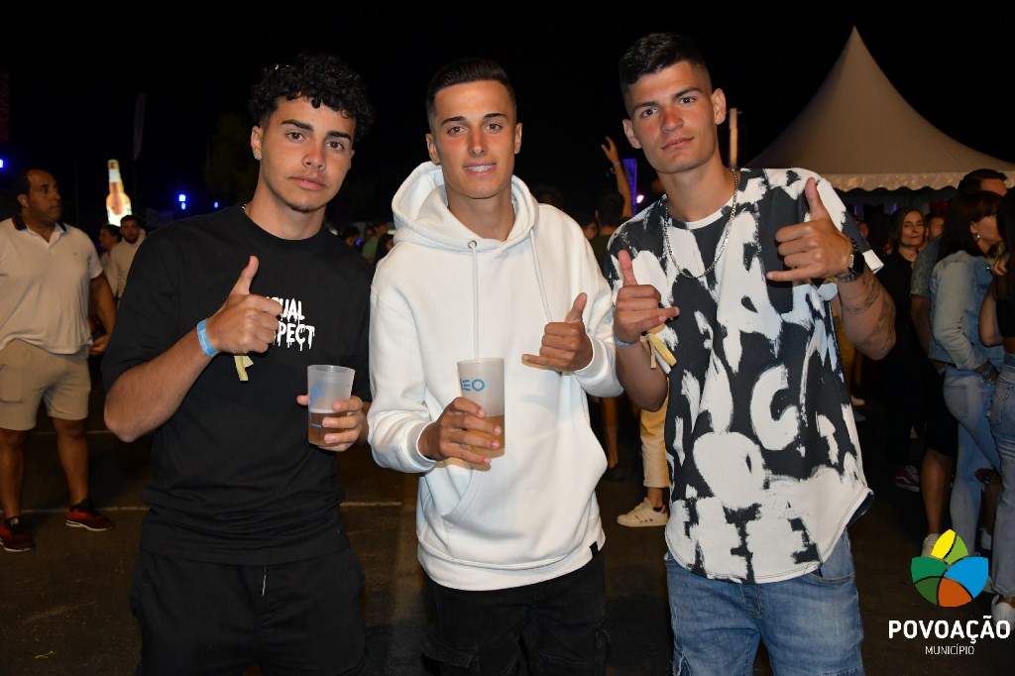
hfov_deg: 53.1
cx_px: 508
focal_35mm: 36
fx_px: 1015
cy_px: 338
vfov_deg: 36.8
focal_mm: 24
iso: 1600
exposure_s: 1/60
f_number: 3.8
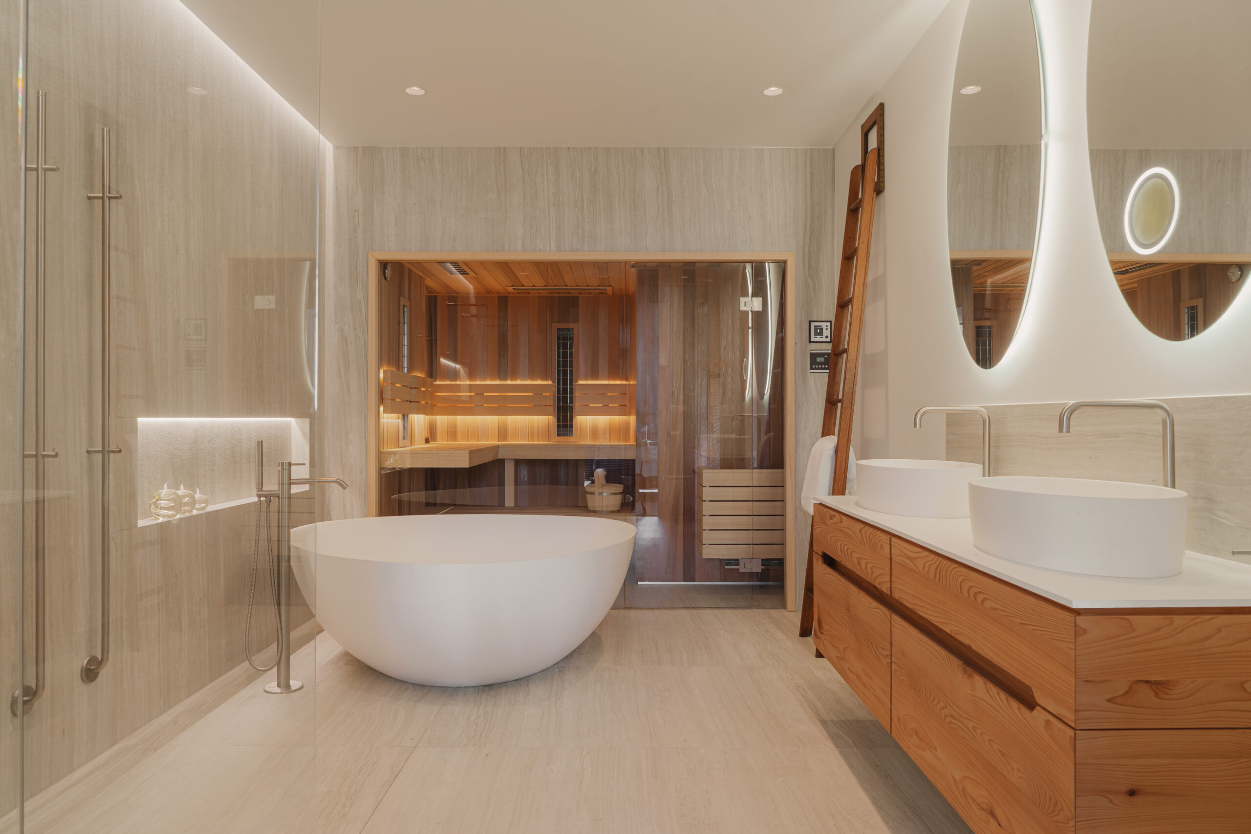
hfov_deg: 73.7
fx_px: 834
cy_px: 417
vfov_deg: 53.1
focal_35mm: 24
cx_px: 626
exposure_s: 1/5
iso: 125
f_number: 9
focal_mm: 24
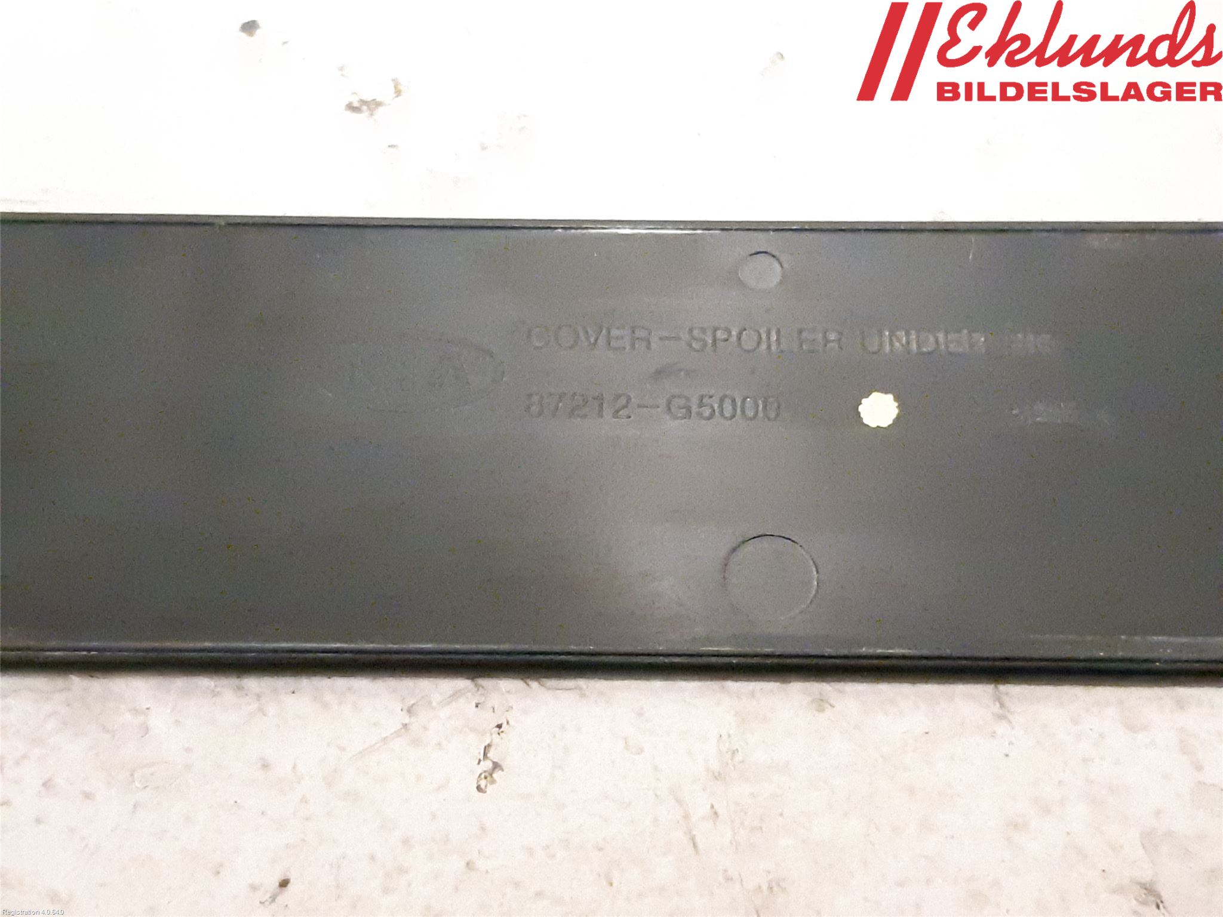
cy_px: 458
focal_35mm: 26
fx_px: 919
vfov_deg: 53.1
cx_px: 612
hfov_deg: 67.3
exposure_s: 1/100
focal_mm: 3.93
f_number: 1.7
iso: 800
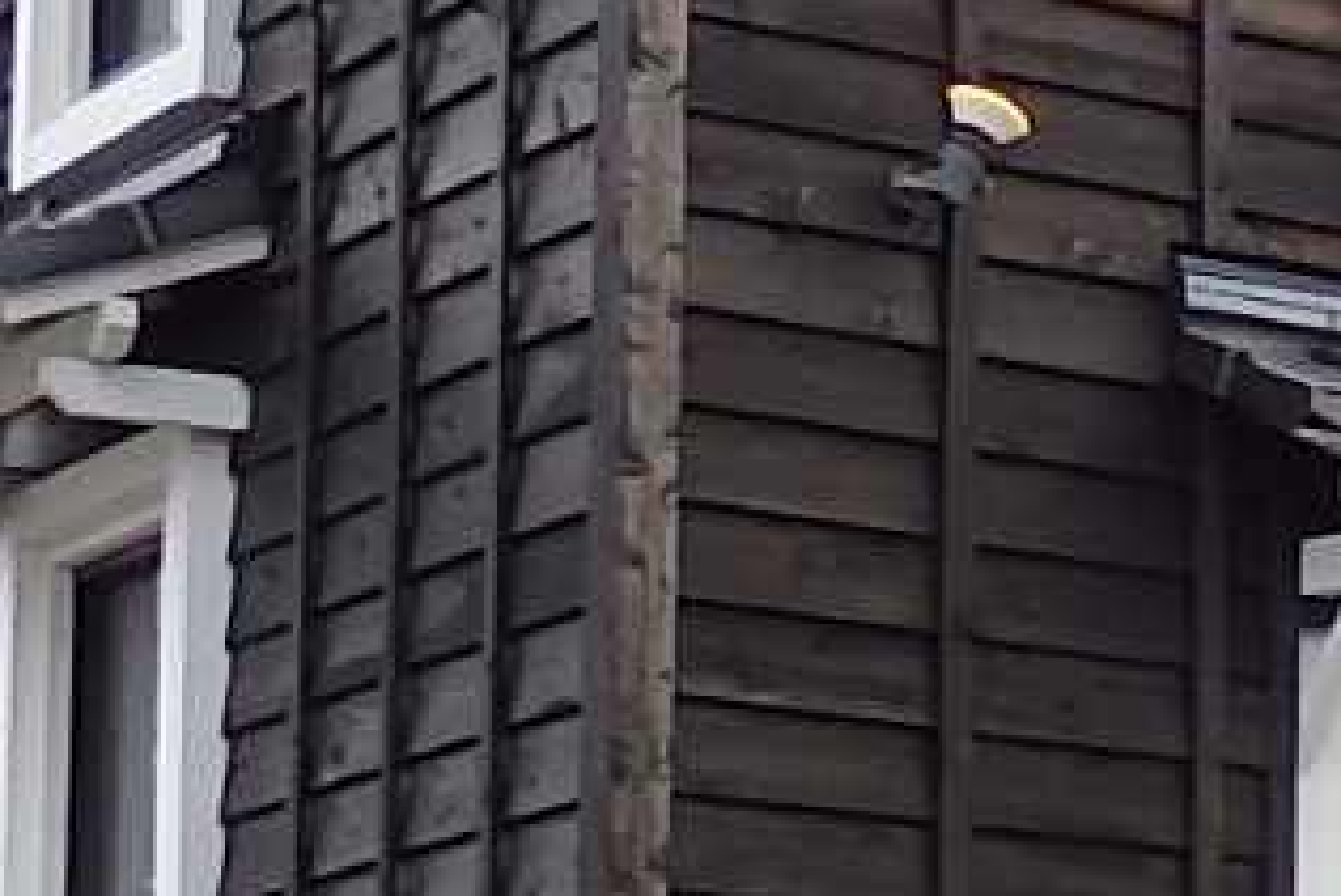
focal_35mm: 158
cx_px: 3450
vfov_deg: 8.5
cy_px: 1274
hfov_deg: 10.7
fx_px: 5888
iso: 125
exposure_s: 1/125
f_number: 3
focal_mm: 4.5
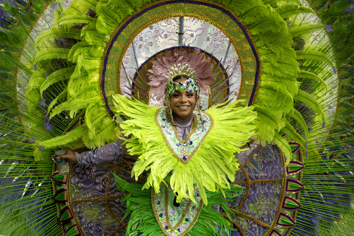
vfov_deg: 13.0
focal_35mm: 105
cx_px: 177
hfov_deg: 19.5
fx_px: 1032
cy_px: 118
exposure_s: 1/400
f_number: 5
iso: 200
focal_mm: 70
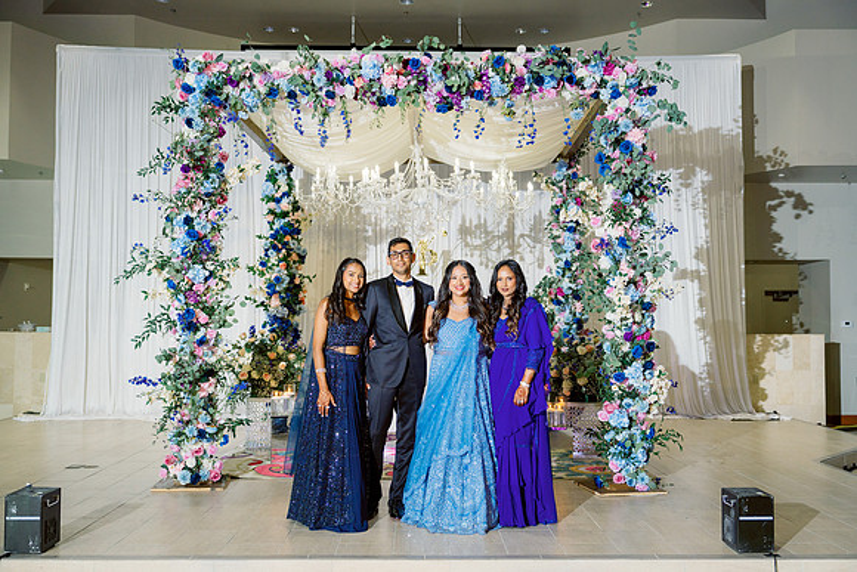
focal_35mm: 35
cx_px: 429
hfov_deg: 54.9
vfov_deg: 38.2
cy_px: 280
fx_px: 825
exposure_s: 1/250
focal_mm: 34
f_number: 2.8
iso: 500
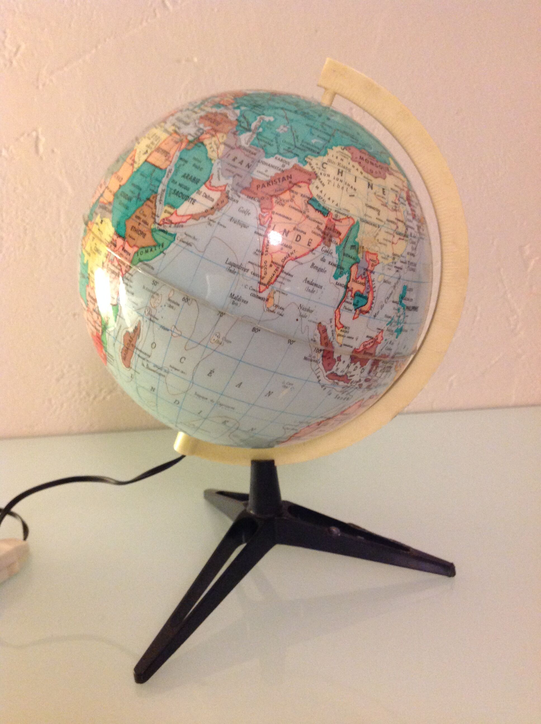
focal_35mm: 35
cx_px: 270
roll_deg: +3.5
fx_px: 731
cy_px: 362
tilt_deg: -16.5
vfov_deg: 52.7
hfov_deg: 40.6
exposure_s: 1/17
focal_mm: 4.28
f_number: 2.4
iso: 320
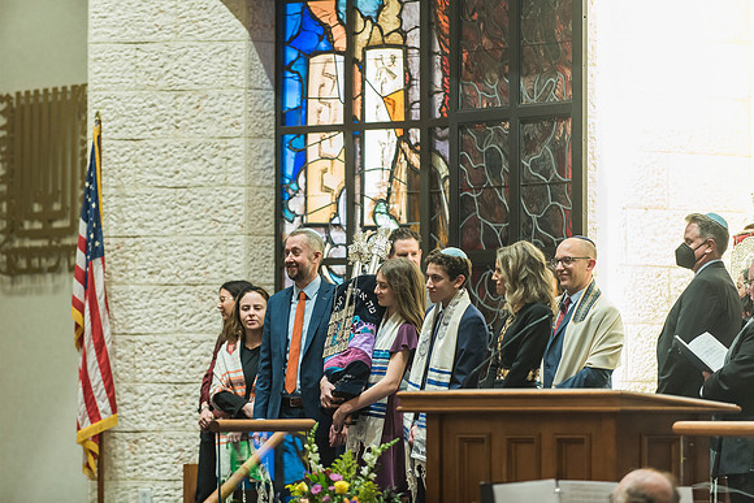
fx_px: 3751
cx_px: 357
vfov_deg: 7.7
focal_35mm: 179
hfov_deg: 11.5
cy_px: 238
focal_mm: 170
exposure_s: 1/100
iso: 1600
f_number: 2.8
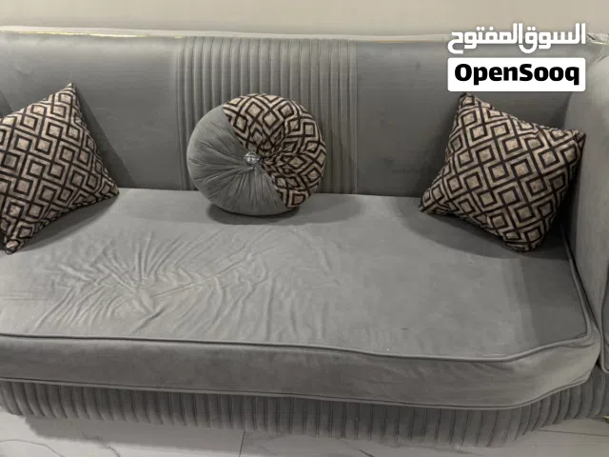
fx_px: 422
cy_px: 228
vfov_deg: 56.8
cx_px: 304
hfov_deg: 71.6
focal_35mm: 24
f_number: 1.78
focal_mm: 6.76
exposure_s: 1/50
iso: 160
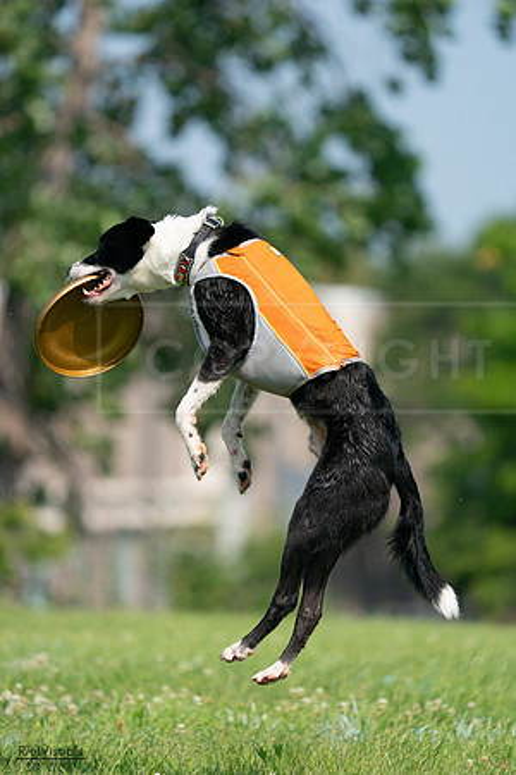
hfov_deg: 3.5
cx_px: 258
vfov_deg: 5.3
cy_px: 388
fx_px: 8341
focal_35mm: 388
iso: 800
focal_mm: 388
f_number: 6.3
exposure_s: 1/4000
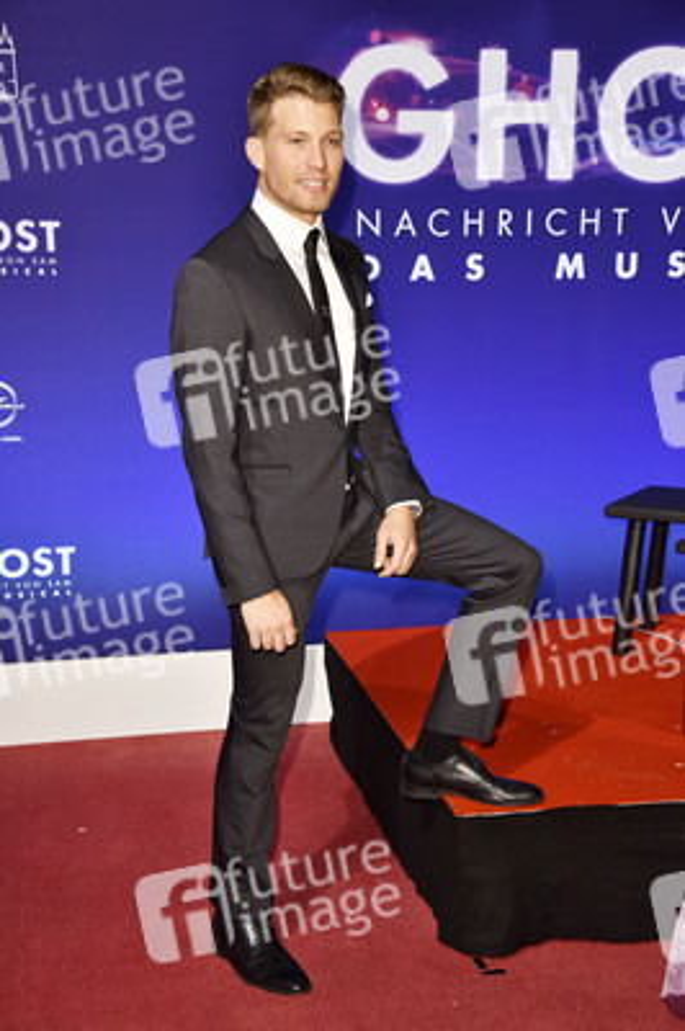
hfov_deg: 26.9
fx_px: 1429
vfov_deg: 39.6
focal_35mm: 50
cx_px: 342
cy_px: 516
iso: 800
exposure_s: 1/200
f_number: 6.3
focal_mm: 50
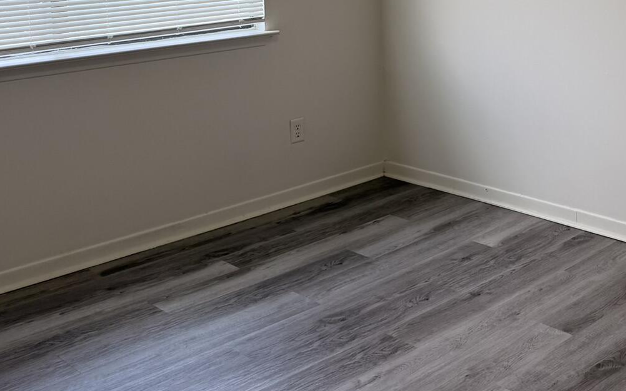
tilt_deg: -6.8
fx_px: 887
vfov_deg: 23.8
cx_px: 539
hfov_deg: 36.9
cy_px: 0
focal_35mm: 52
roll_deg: +1.1
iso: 80
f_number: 1.78
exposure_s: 1/175
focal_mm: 6.76
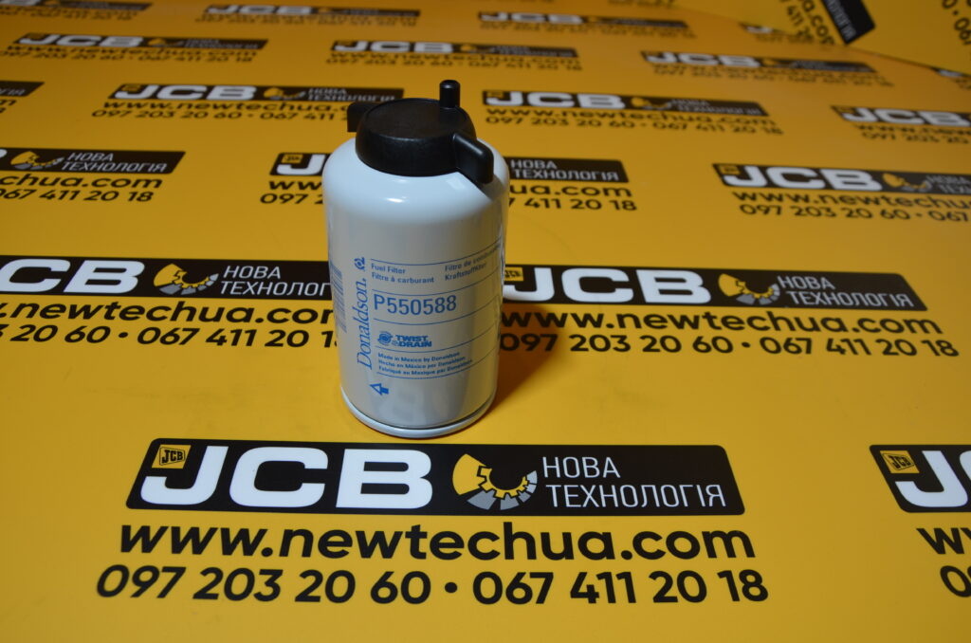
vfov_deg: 41.5
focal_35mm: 32
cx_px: 486
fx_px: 848
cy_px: 322
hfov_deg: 59.6
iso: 200
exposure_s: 1/60
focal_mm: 21
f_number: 5.6
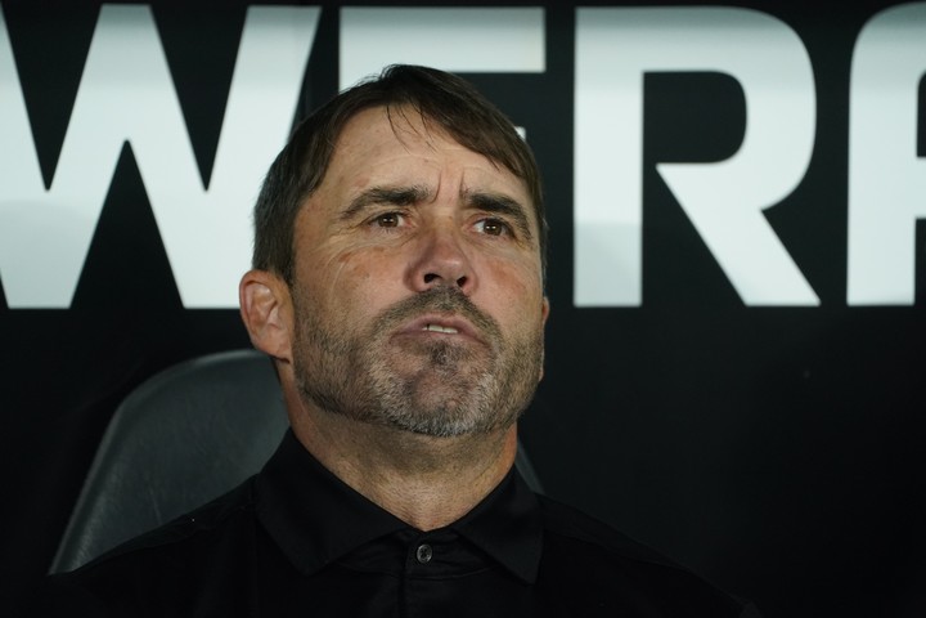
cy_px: 309
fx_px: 10288
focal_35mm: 400
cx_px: 463
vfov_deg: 3.4
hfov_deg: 5.2
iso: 5000
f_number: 5.6
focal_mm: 400
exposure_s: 1/800
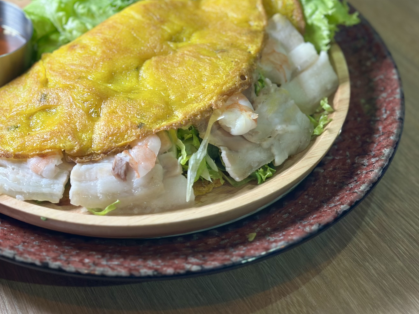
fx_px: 896
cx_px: 106
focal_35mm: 74
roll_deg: +0.3
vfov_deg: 19.8
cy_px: 81
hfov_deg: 26.0
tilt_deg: -39.0
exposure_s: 1/121
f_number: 1.78
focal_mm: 6.86
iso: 80
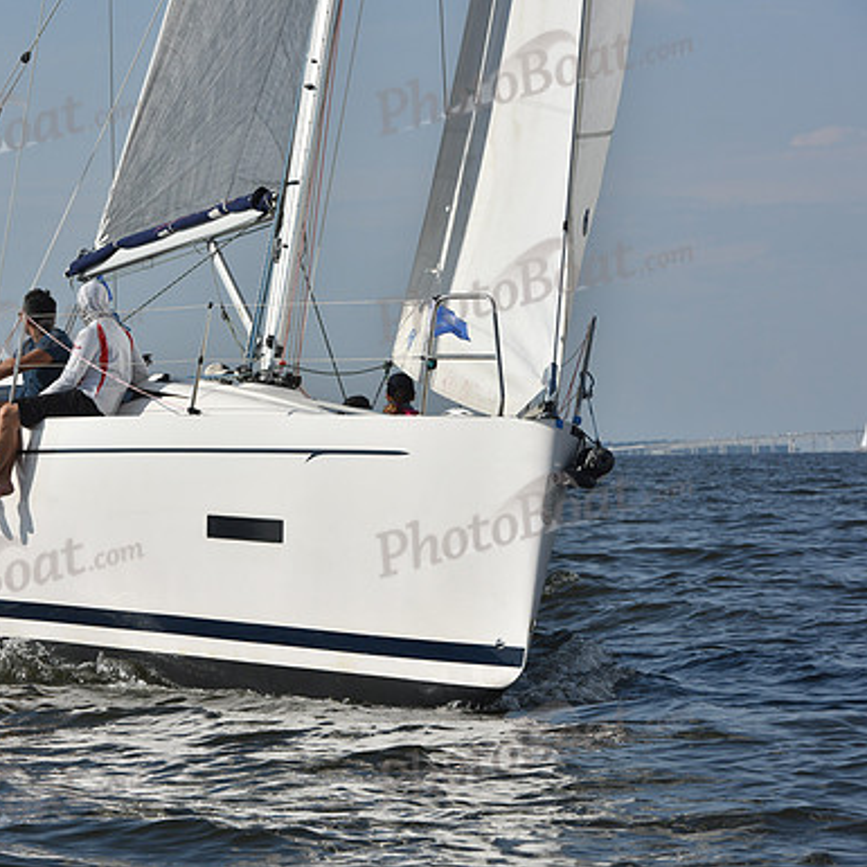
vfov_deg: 10.1
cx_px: 261
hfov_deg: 10.1
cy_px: 434
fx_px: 4902
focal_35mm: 173
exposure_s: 1/1250
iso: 250
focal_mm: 135
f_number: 10
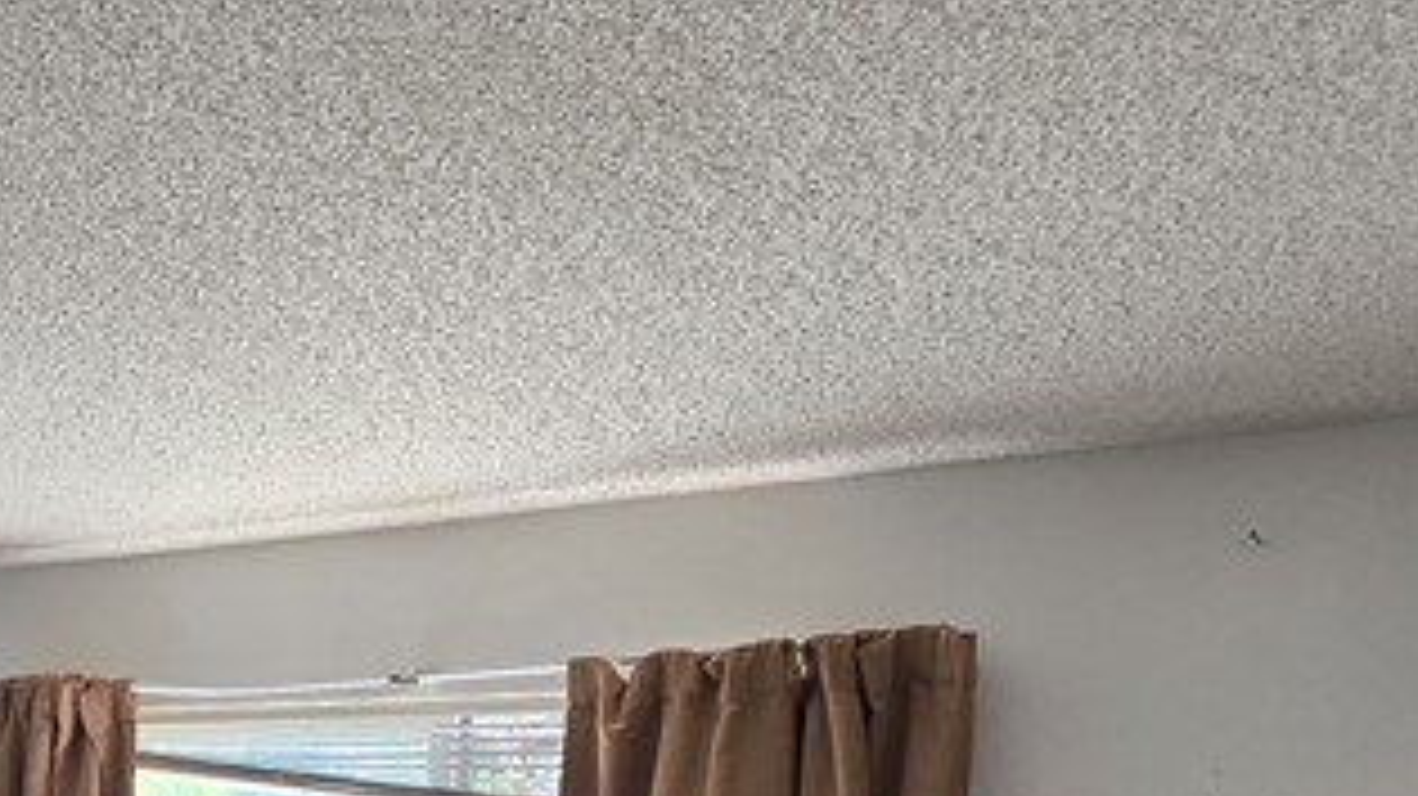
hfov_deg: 36.3
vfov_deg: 23.6
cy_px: 967
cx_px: -216
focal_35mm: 46
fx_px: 1729
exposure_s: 1/60
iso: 125
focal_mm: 2.2
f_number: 2.2
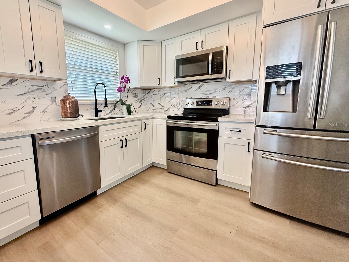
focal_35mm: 16
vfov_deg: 78.0
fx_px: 161
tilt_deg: -7.2
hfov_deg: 94.0
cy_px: 124
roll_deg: +0.4
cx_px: 153
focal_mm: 2.22
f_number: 2.2
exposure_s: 1/120
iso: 160
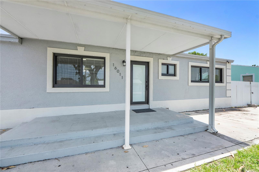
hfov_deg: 100.4
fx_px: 108
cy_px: 86
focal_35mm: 15
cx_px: 130
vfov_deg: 77.3
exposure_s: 1/400
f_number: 9
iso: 320
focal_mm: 10
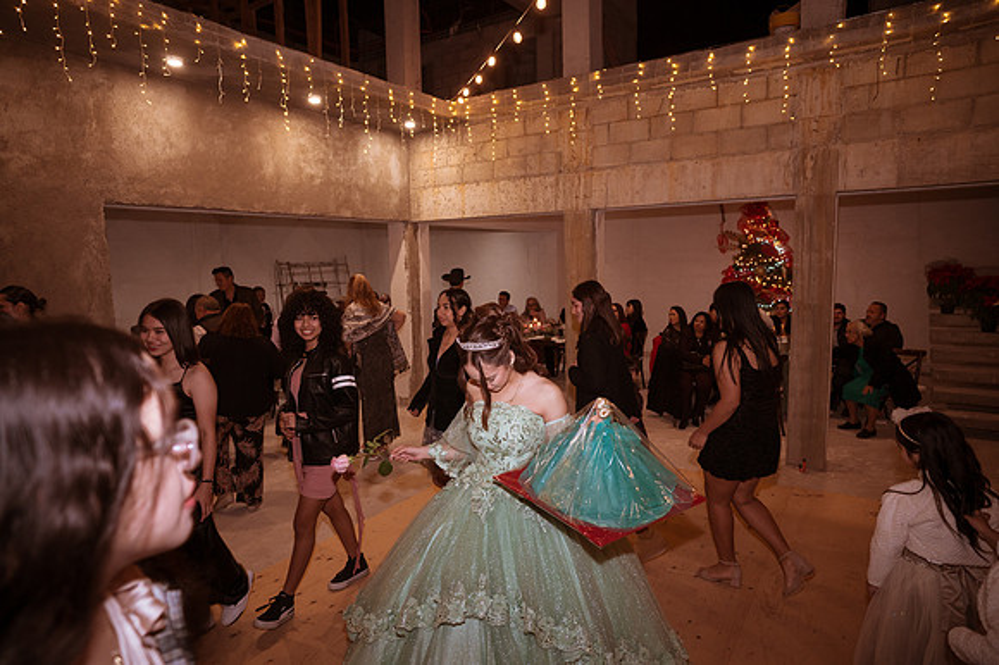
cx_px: 500
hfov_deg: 84.0
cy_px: 332
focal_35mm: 20
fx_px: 555
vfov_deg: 61.9
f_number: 3.5
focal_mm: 20
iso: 1600
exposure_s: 1/100
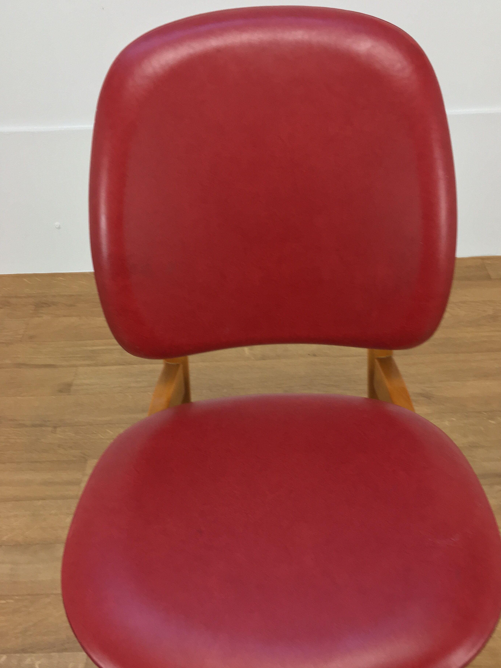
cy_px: 360
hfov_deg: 44.1
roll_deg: +0.3
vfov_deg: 56.7
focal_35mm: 32
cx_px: 269
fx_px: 617
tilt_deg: -40.8
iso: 64
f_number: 2.2
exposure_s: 1/33
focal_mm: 4.15
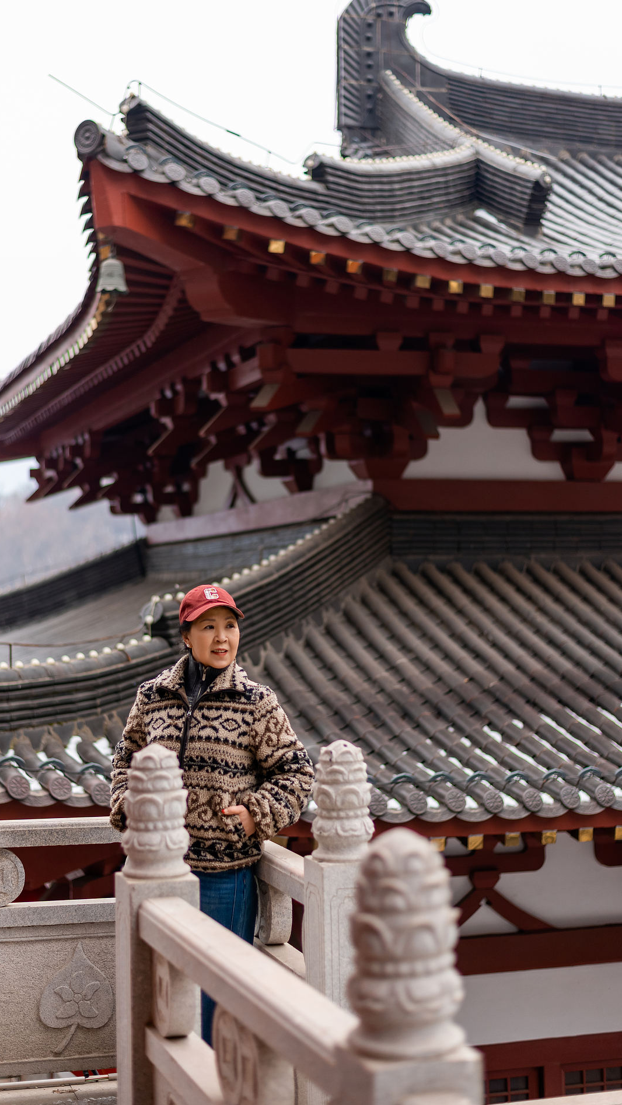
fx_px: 1554
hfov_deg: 22.6
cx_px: 263
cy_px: 550
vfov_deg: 39.2
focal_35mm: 53
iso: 160
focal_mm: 50
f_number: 1.8
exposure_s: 1/2500
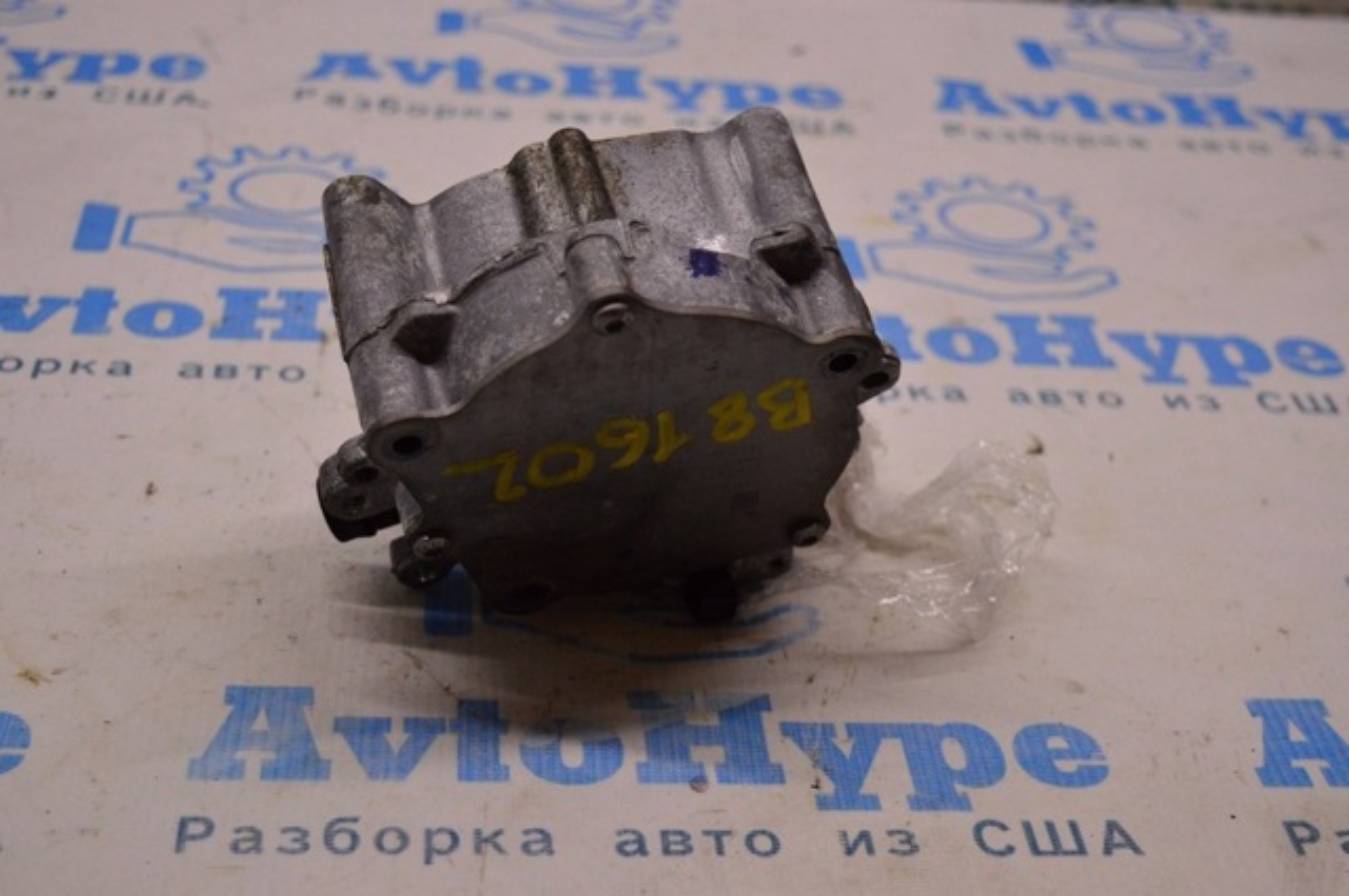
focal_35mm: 60
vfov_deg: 22.6
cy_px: 448
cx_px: 674
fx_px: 2245
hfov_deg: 33.4
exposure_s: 1/400
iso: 1600
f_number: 4.8
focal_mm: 40
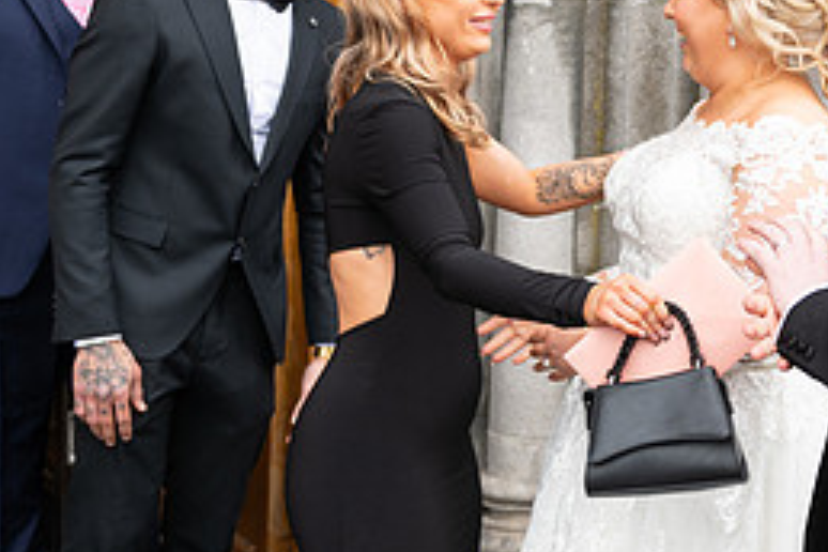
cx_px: 773
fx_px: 1863
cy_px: 217
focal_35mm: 81
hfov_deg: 24.2
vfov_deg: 16.8
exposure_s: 1/160
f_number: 3.5
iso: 125
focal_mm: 36
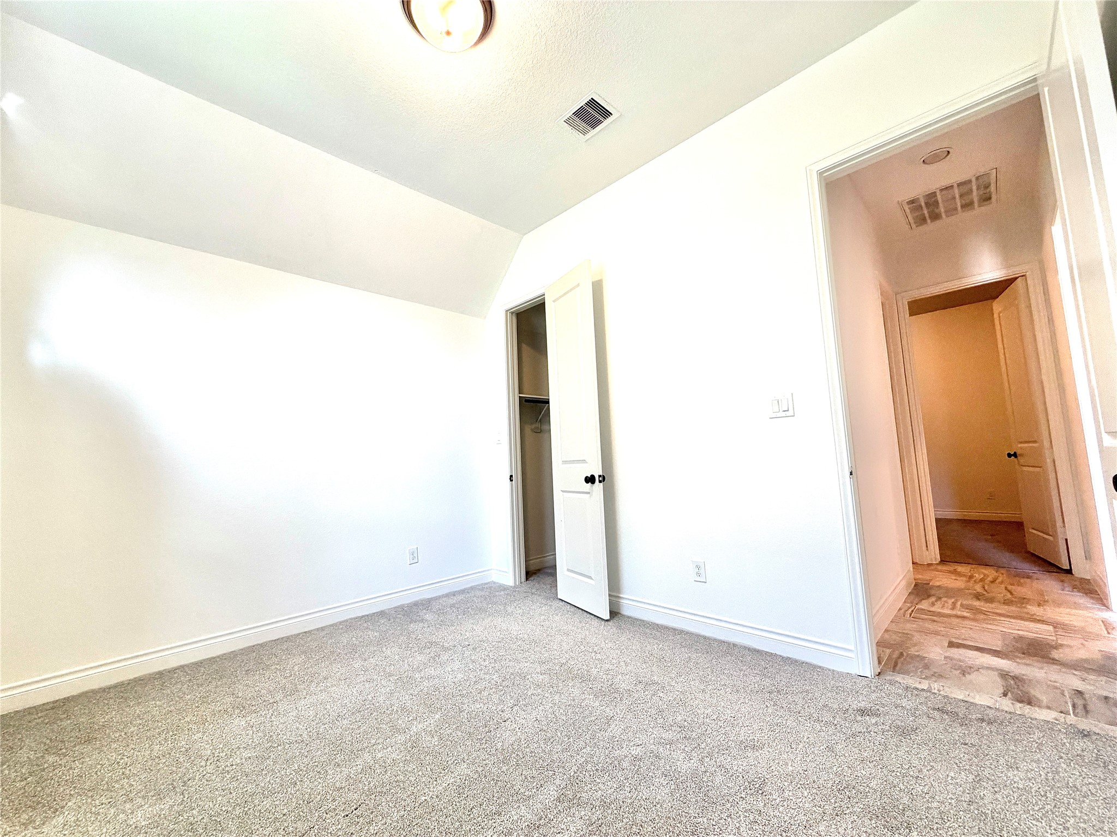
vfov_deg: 85.7
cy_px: 418
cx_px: 558
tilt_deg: +5.5
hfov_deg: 102.1
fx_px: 452
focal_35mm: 14
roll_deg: +2.8
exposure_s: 1/120
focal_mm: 2.22
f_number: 2.2
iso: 250
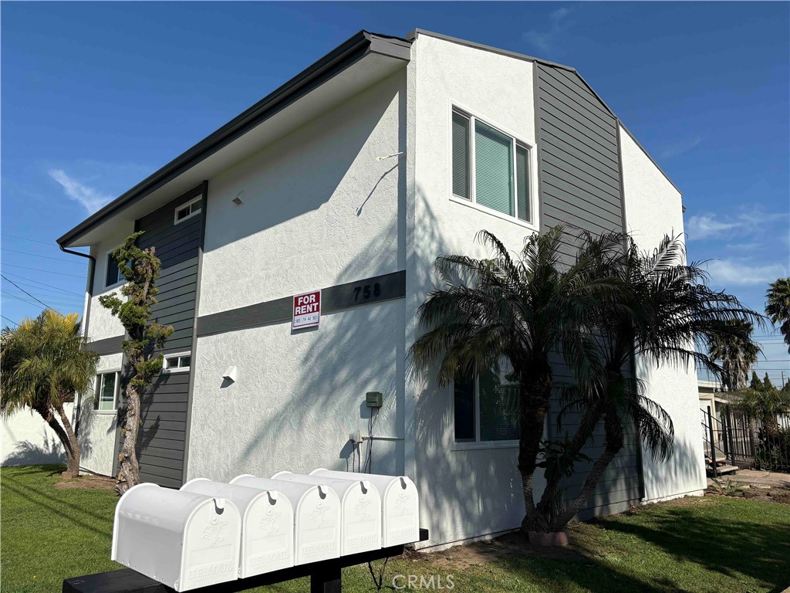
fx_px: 593
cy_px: 296
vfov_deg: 53.1
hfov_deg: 67.3
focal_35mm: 26
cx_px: 395
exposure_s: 1/6329
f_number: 1.6
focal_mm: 5.96
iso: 50
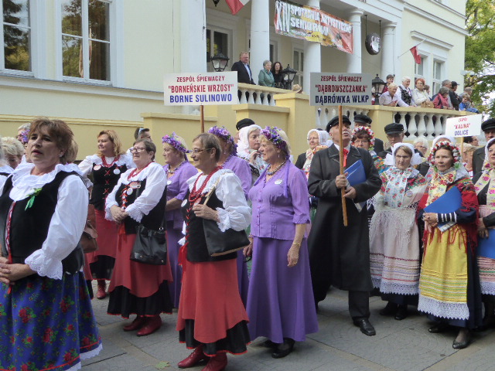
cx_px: 248
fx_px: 515
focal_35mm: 36
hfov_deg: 51.4
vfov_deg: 39.7
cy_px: 186
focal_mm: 6.3
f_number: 3.7
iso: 200
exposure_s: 1/160
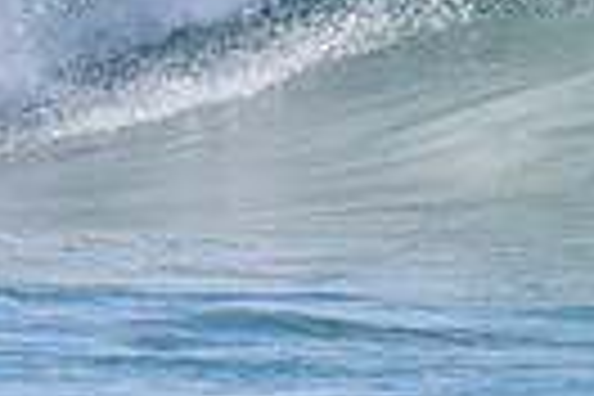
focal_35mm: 3301
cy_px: -263
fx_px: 54462
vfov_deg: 0.4
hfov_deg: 0.6
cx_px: 1076
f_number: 5.6
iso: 280
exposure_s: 1/2000
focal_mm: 500
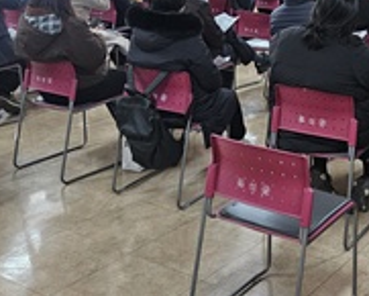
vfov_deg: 23.5
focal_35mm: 62
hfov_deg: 29.6
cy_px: -7
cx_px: 308
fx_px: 677
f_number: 1.8
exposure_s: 1/120
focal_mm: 5.4
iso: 500
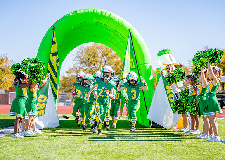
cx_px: 101
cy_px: 98
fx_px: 588
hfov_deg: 21.6
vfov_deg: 15.5
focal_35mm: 92
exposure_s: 1/2500
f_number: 2.8
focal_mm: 70
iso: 250
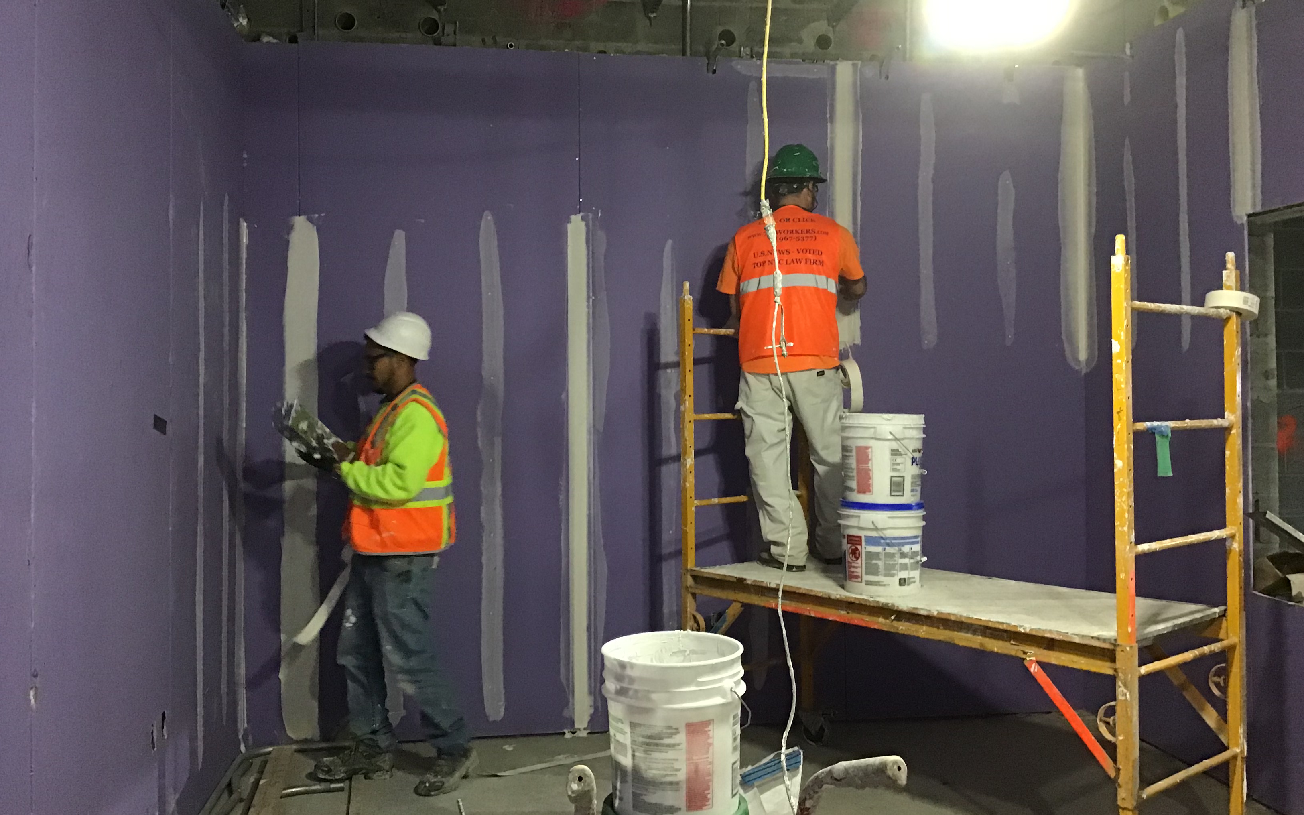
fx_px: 1173
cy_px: 362
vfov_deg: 38.3
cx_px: 654
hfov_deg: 58.1
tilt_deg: +0.6
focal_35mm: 33
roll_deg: -0.3
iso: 250
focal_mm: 3.3
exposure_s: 1/15
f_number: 2.4
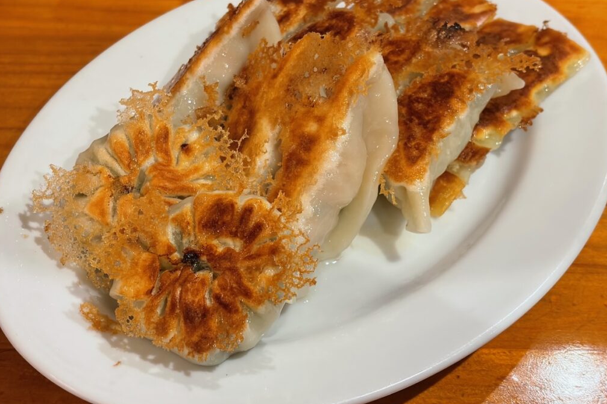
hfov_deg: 36.3
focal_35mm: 55
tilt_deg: -47.7
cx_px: 303
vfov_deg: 24.6
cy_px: 187
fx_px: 927
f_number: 1.6
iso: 160
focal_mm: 5.96
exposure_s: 1/33
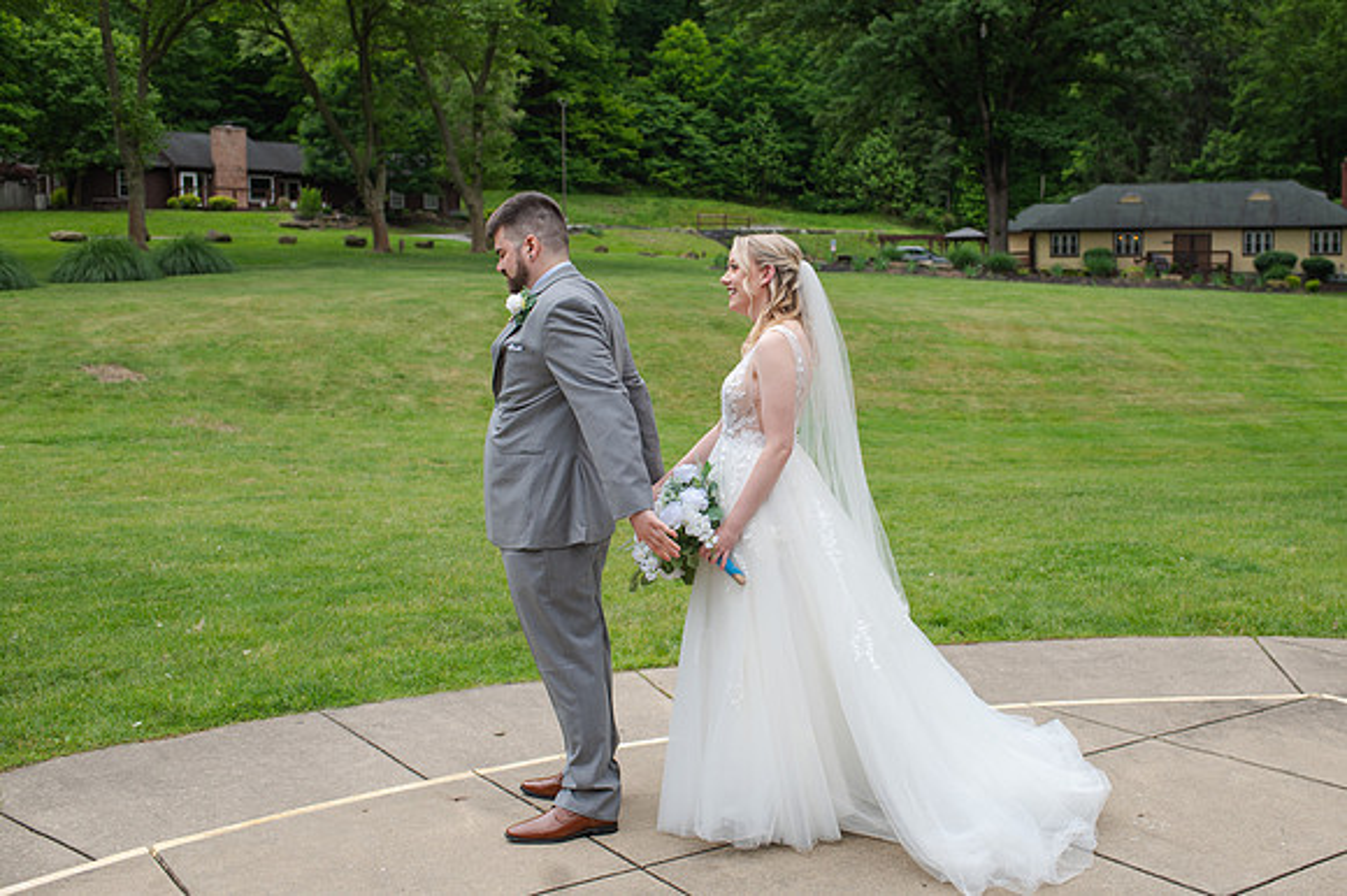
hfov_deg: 48.7
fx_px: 1485
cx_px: 763
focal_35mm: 40
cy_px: 446
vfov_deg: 33.6
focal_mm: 35
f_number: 3.5
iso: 100
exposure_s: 1/500
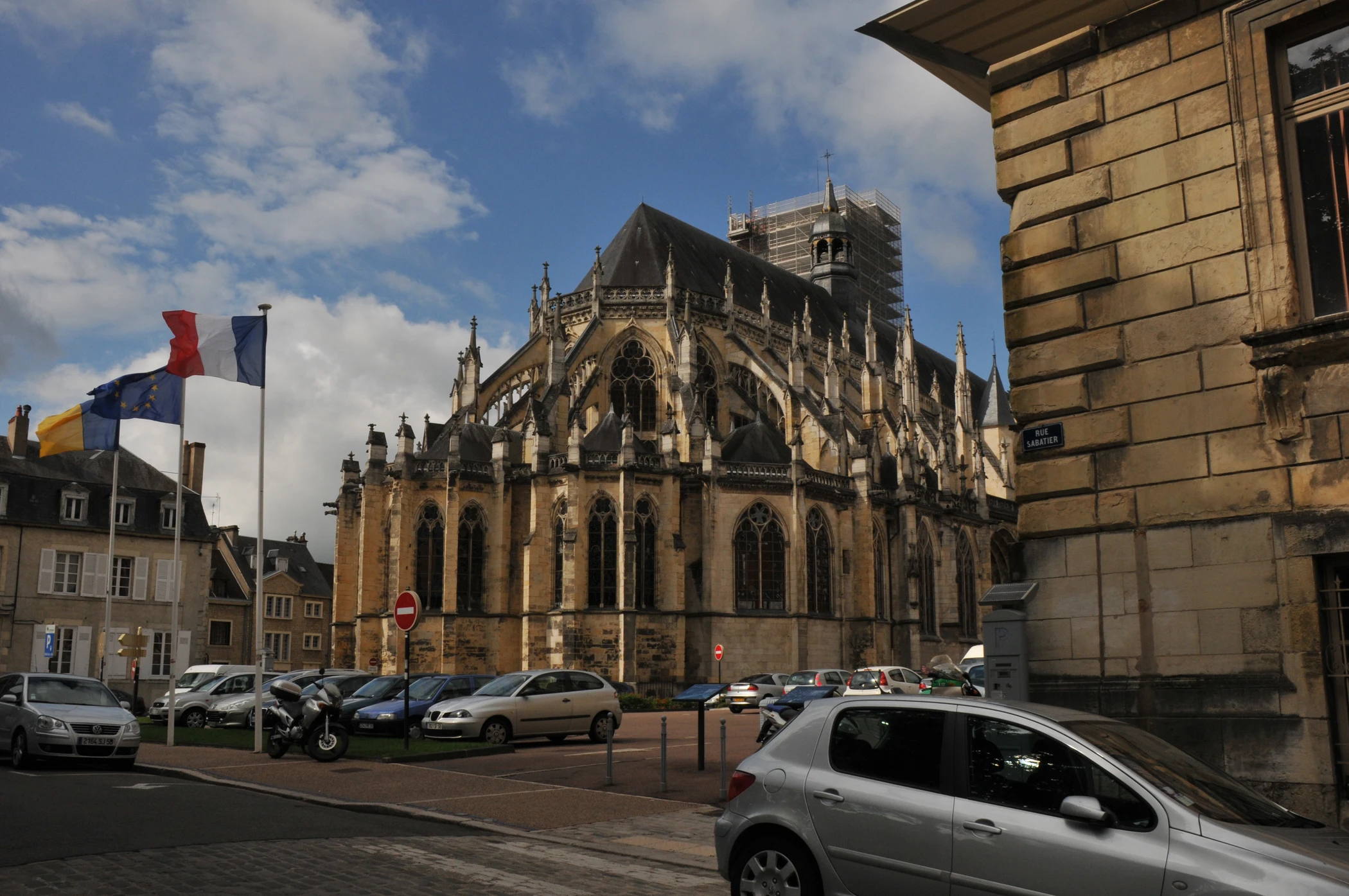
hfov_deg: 59.5
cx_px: 674
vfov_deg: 41.6
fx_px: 1179
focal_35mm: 32
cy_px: 448
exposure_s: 1/640
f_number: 13
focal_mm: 21
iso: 400
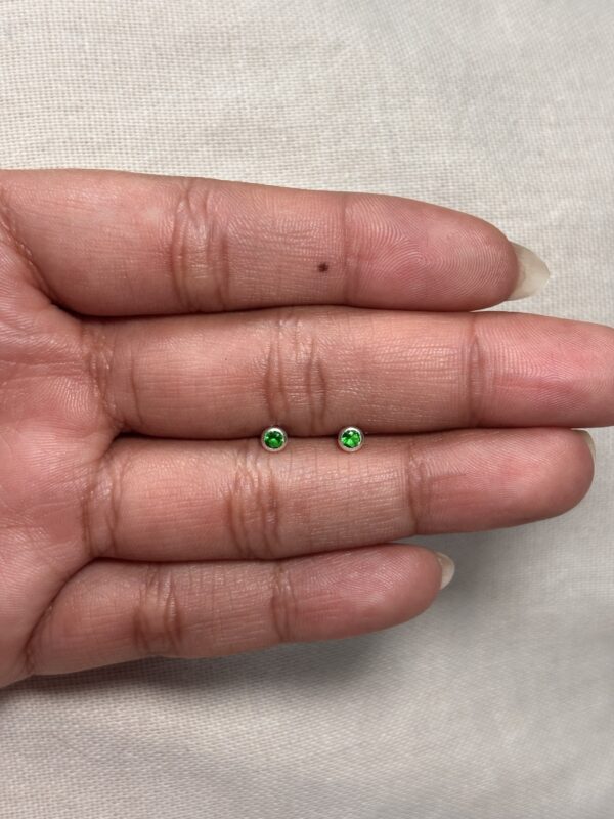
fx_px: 1230
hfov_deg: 28.0
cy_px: 410
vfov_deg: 36.8
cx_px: 307
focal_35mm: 52
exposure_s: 1/115
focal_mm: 5.96
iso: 40
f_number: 1.6
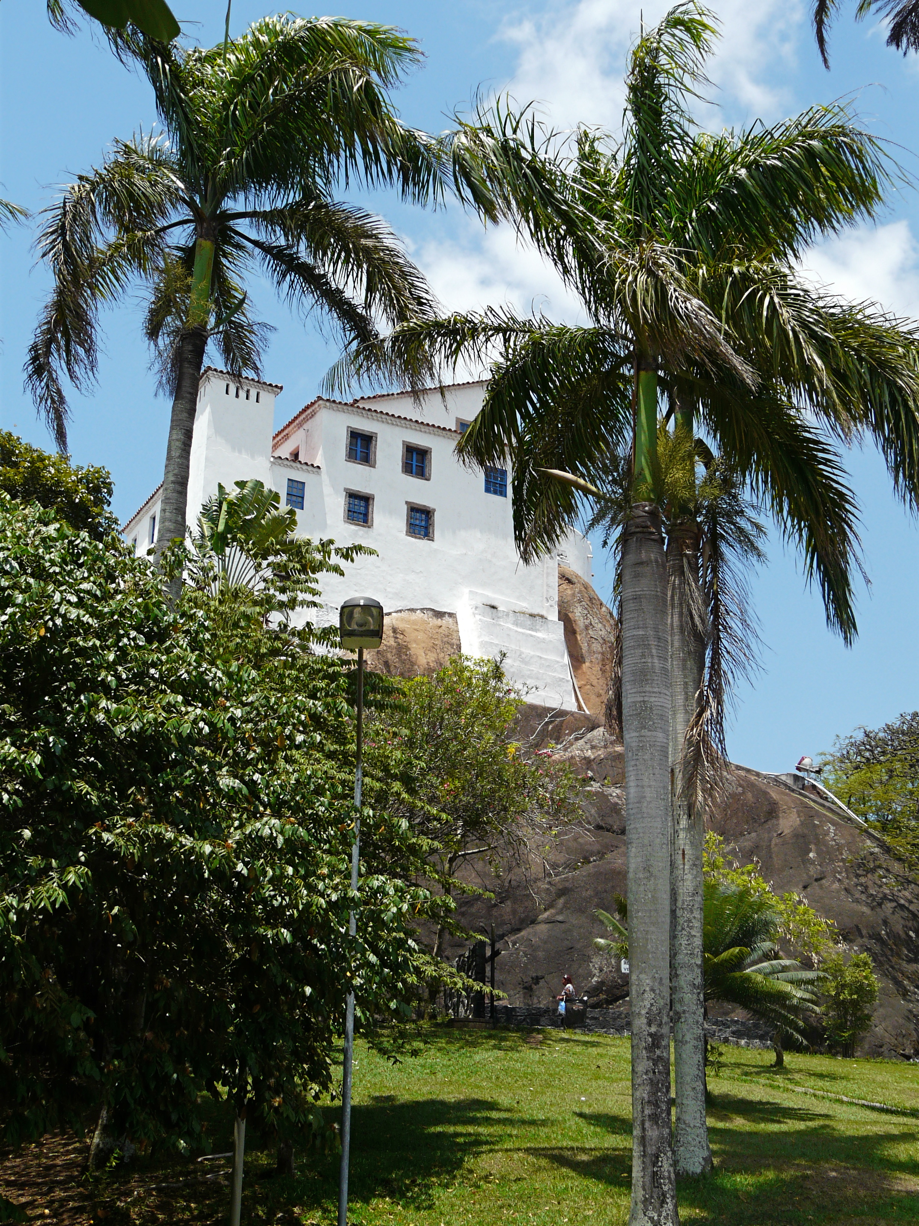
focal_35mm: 49
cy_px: 613
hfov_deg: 29.7
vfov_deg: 38.9
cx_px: 460
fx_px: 1734
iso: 100
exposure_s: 1/320
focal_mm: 8.1
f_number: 5.6
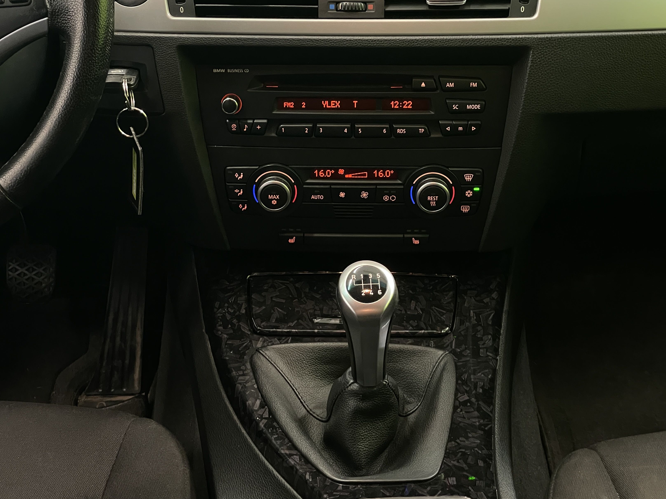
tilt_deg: -24.0
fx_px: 1250
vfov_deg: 22.6
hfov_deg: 29.8
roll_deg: +0.2
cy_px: 221
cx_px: 337
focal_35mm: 65
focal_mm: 6
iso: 640
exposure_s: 1/33
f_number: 2
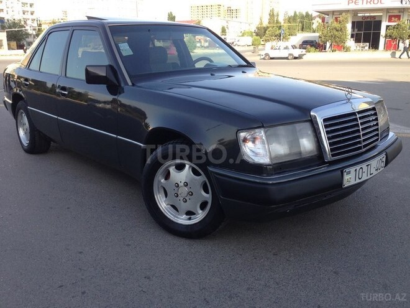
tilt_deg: -14.9
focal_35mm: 33
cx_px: 205
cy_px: 154
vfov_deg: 42.9
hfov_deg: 55.4
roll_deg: +0.7
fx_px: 391
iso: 50
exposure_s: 1/448
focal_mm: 4.12
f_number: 2.4
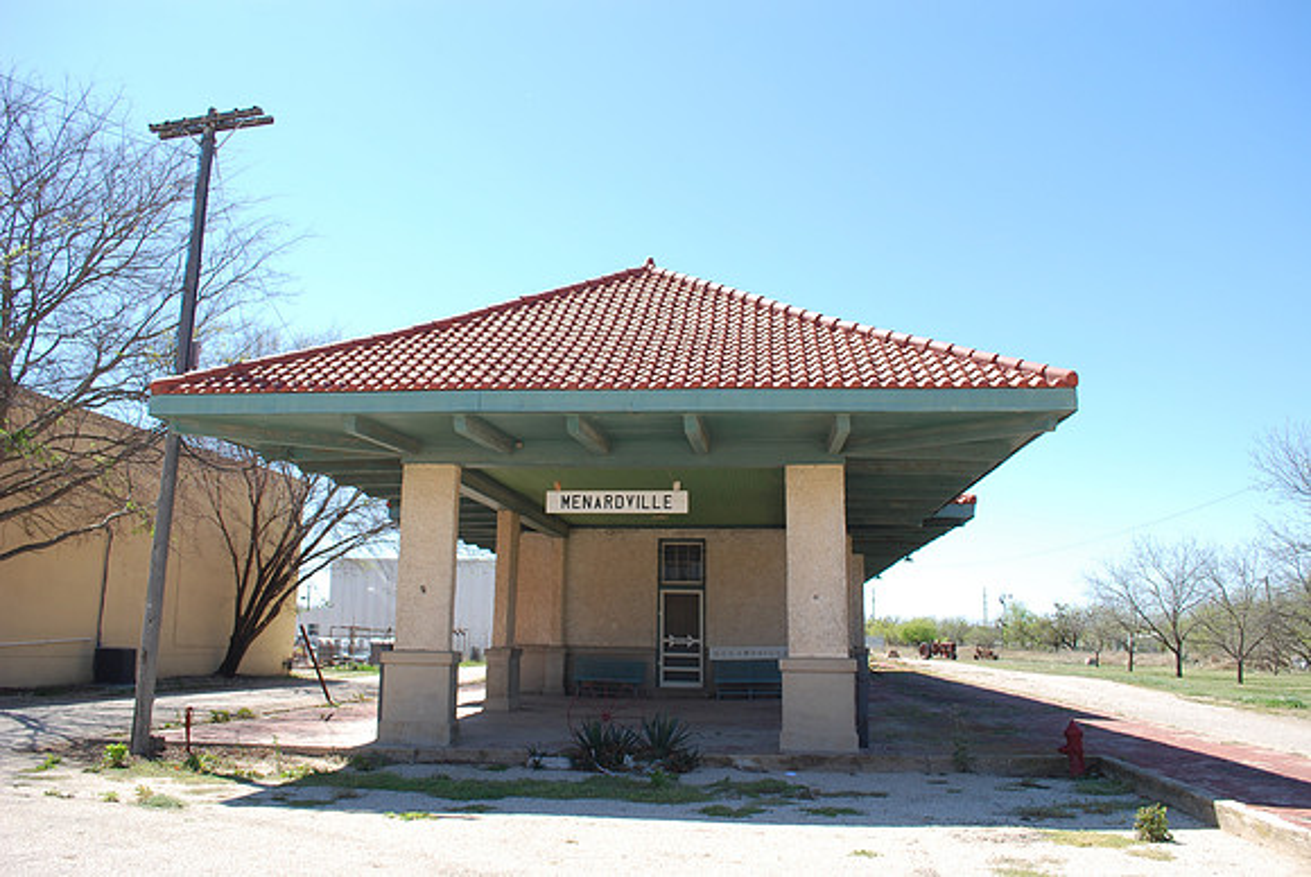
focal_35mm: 27
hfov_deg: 67.3
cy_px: 438
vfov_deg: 48.0
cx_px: 656
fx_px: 984
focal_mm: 18
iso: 100
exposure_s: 1/200
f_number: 6.3
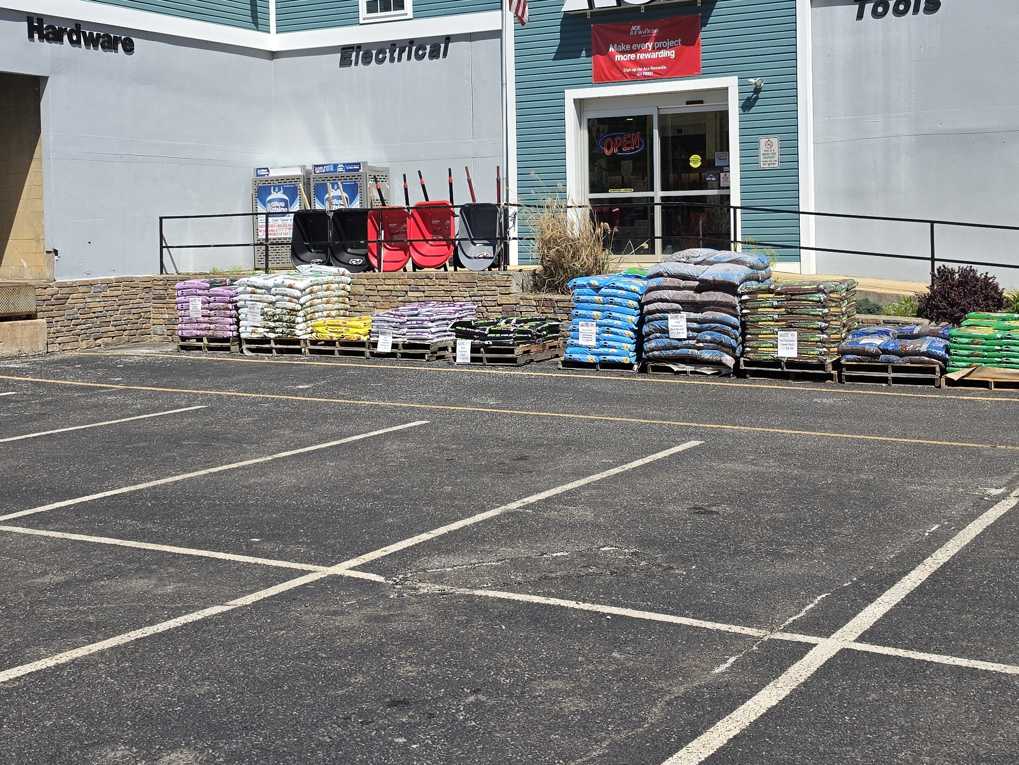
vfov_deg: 30.7
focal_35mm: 47
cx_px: 529
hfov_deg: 40.4
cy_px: 264
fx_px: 1384
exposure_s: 1/7939
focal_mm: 6.5
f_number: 1.4
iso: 64
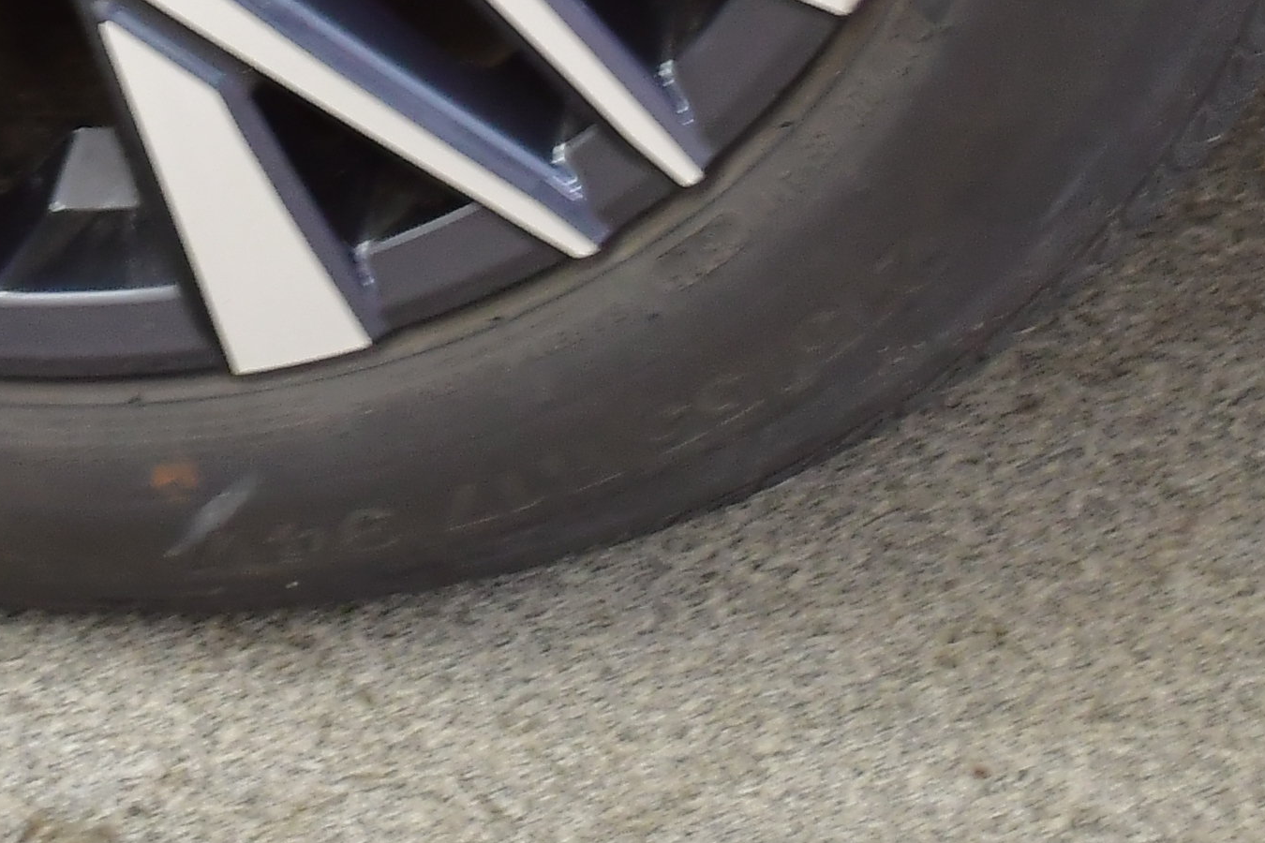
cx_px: 85
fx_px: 6957
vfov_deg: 6.8
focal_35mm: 198
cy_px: -563
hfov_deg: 10.3
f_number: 4.8
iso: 560
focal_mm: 32
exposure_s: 1/30
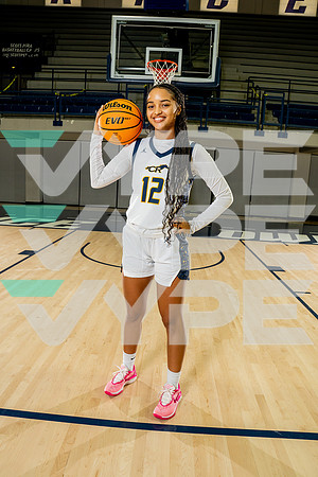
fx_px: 331
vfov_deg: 71.5
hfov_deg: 51.3
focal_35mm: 25
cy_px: 238
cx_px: 159
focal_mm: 25
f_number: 8
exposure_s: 1/250
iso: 640
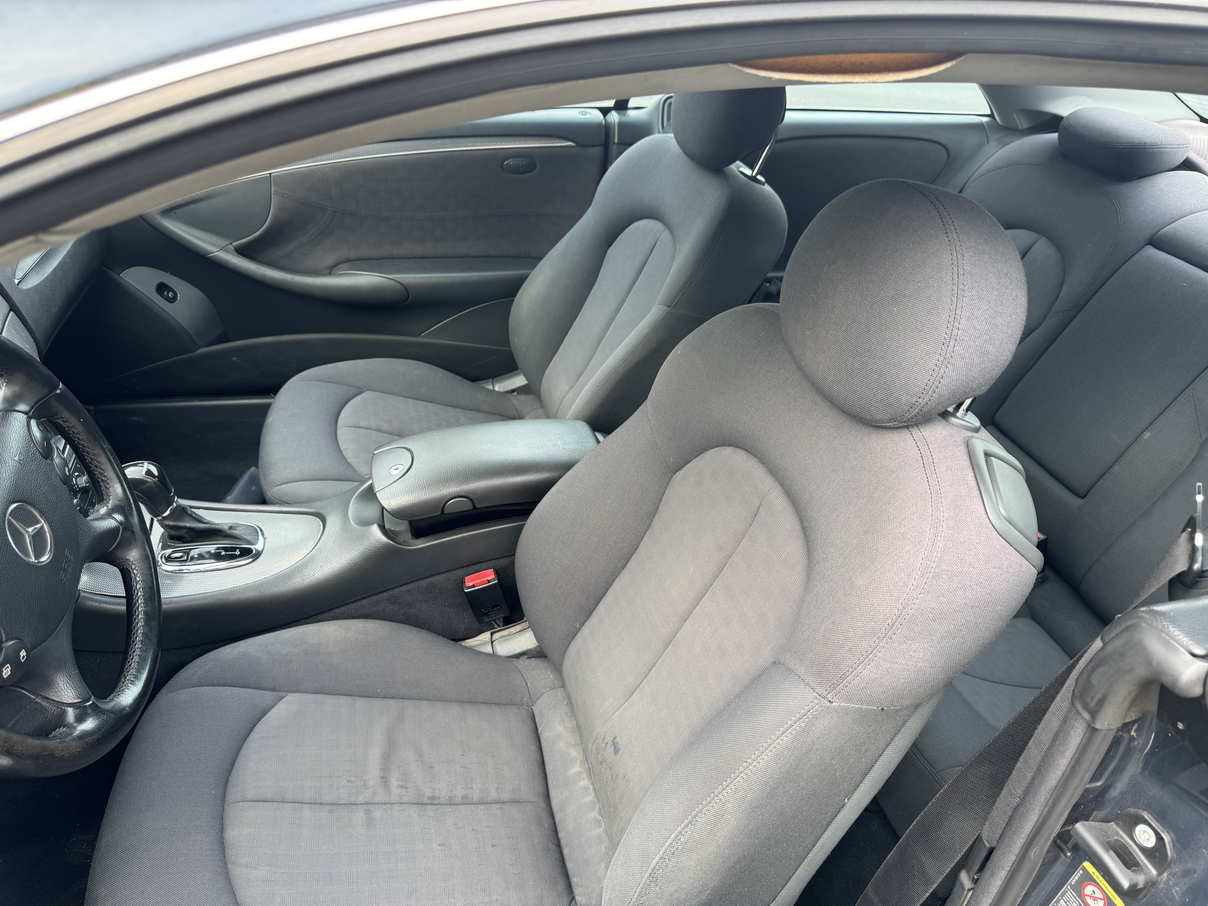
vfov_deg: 56.8
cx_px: 604
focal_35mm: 24
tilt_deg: -31.8
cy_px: 453
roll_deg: -8.0
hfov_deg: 71.6
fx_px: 838
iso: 50
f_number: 1.78
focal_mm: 6.76
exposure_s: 1/134
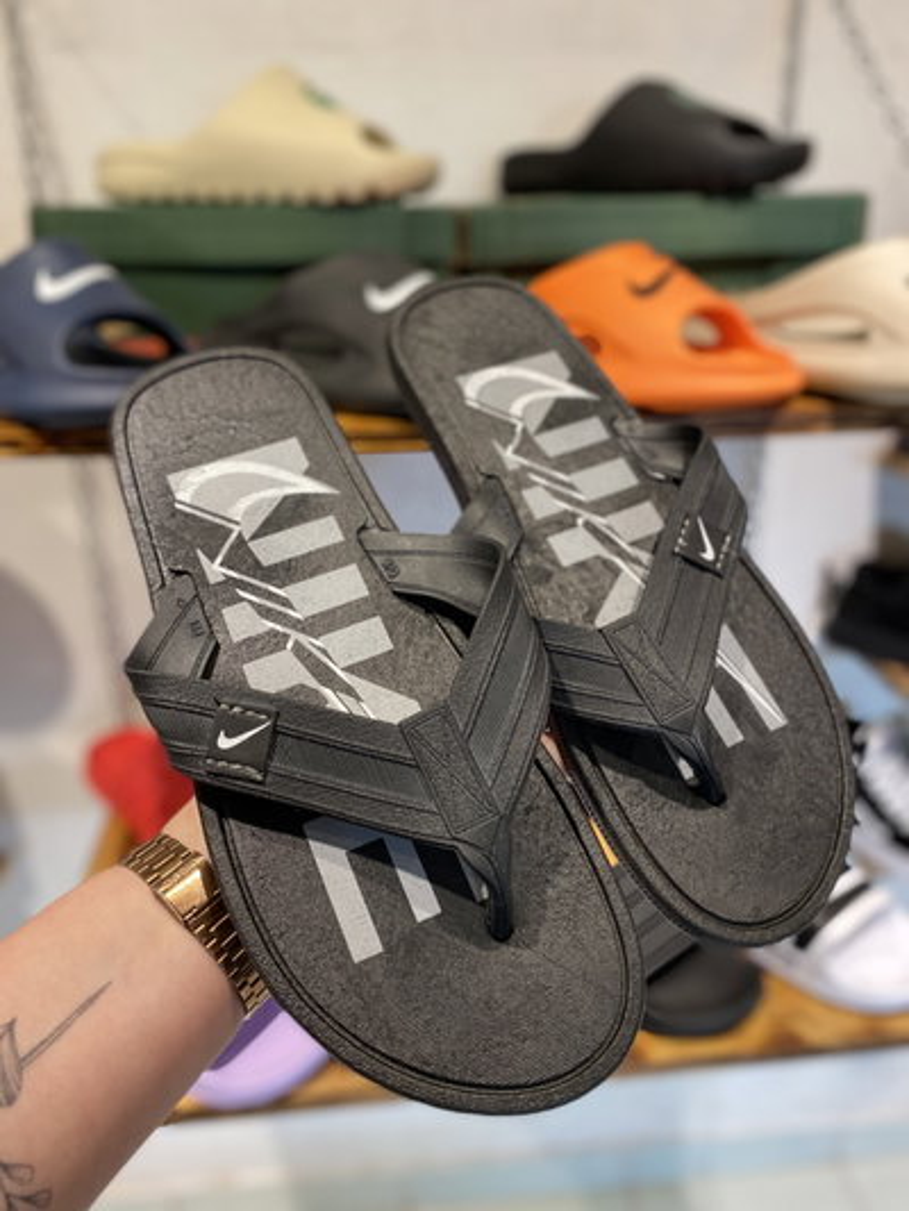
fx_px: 910
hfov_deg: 53.1
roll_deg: -1.0
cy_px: 606
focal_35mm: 26
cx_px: 454
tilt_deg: -21.9
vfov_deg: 67.3
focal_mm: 4.25
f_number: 1.8
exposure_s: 1/100
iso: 125
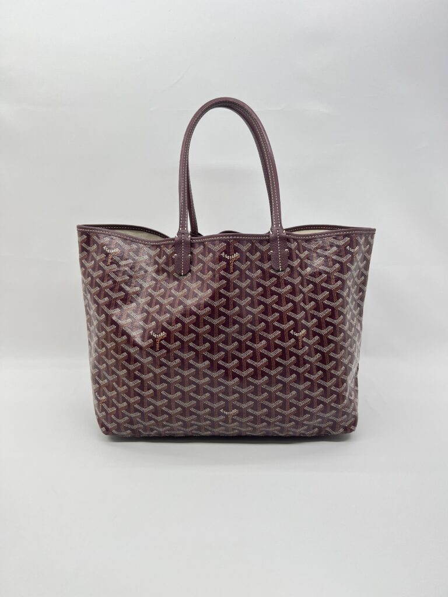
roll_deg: -0.3
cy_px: 298
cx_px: 224
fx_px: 449
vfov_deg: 67.3
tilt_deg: -14.6
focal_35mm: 26
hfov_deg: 53.1
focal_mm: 5.7
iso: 32
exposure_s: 1/100
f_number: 1.5
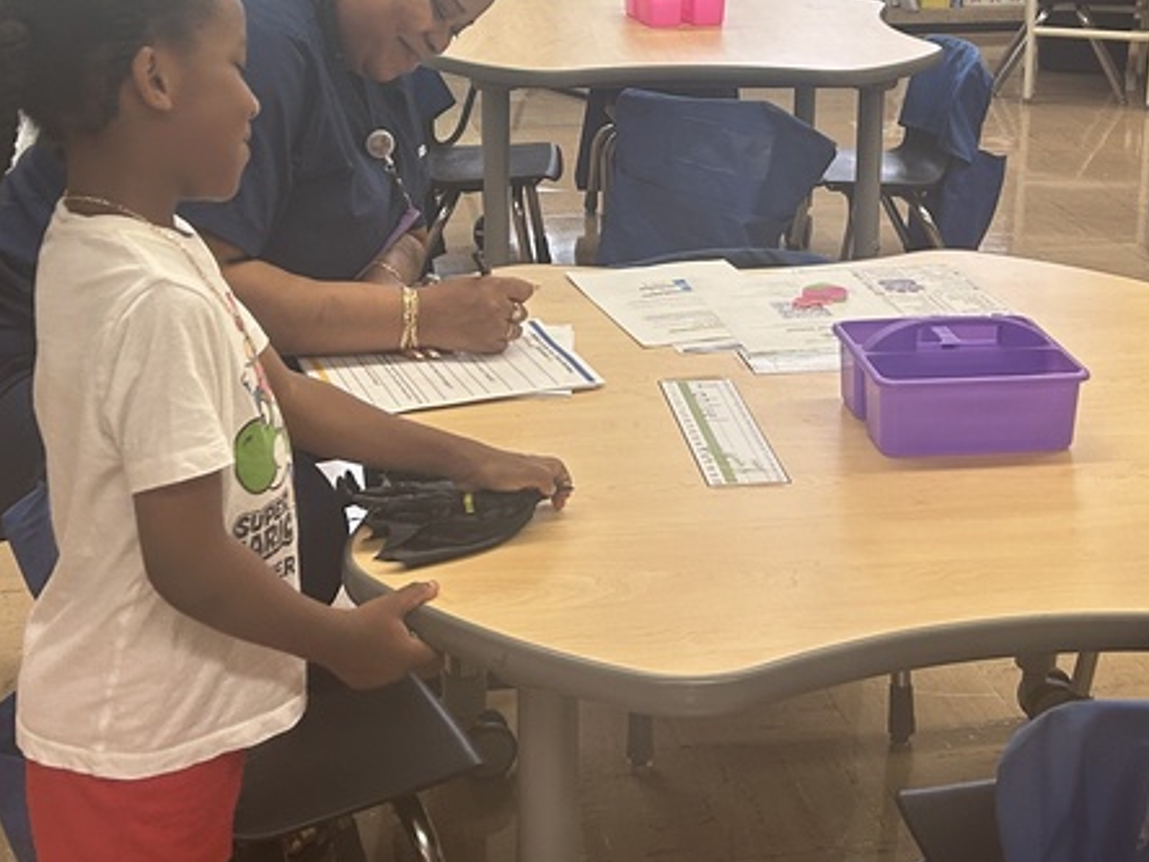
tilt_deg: -12.7
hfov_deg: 32.1
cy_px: 104
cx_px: 657
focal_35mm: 60
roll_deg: -1.3
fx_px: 1992
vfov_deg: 23.8
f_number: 1.5
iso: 100
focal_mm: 5.7
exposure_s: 1/120
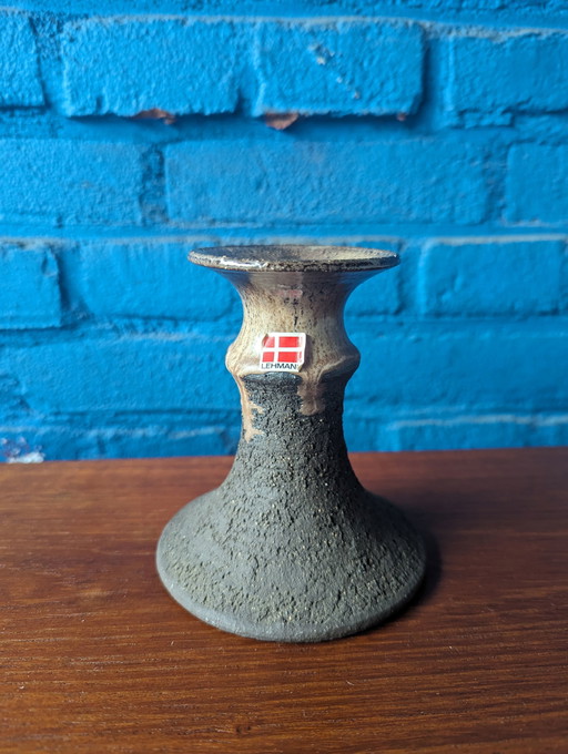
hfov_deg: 56.9
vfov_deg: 71.5
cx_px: 284
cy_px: 377
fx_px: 524
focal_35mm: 24
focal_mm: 6.81
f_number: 1.85
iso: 400
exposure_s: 1/23.8
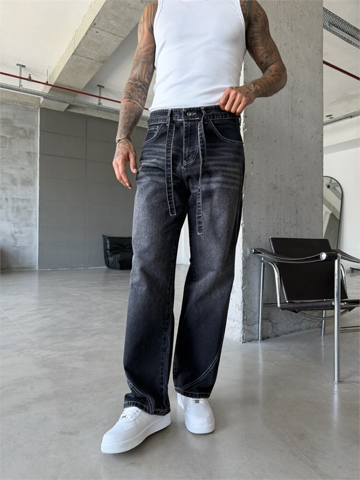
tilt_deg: +0.1
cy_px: 240
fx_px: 333
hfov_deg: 56.8
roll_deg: +0.4
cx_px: 180
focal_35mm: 24
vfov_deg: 71.6
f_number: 1.78
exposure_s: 1/121
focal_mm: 6.76
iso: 200
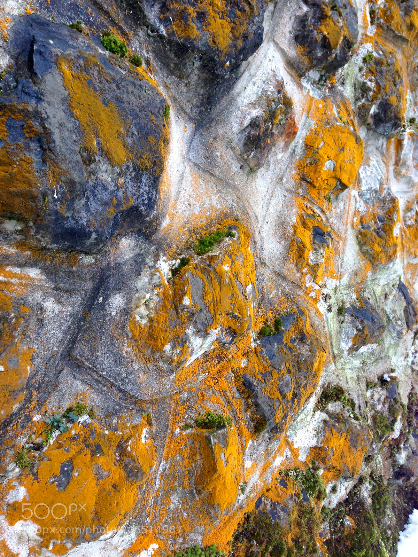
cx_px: 209
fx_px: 531
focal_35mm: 33
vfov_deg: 55.4
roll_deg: +5.9
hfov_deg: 42.9
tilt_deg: -20.3
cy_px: 278
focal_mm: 4.12
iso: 64
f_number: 2.4
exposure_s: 1/120
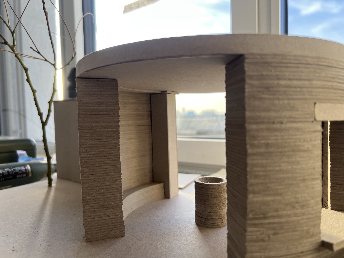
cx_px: 172
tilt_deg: -3.1
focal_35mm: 26
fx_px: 258
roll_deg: +2.4
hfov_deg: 67.3
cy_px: 129
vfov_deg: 53.1
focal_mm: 5.7
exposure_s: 1/157
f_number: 1.5
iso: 40
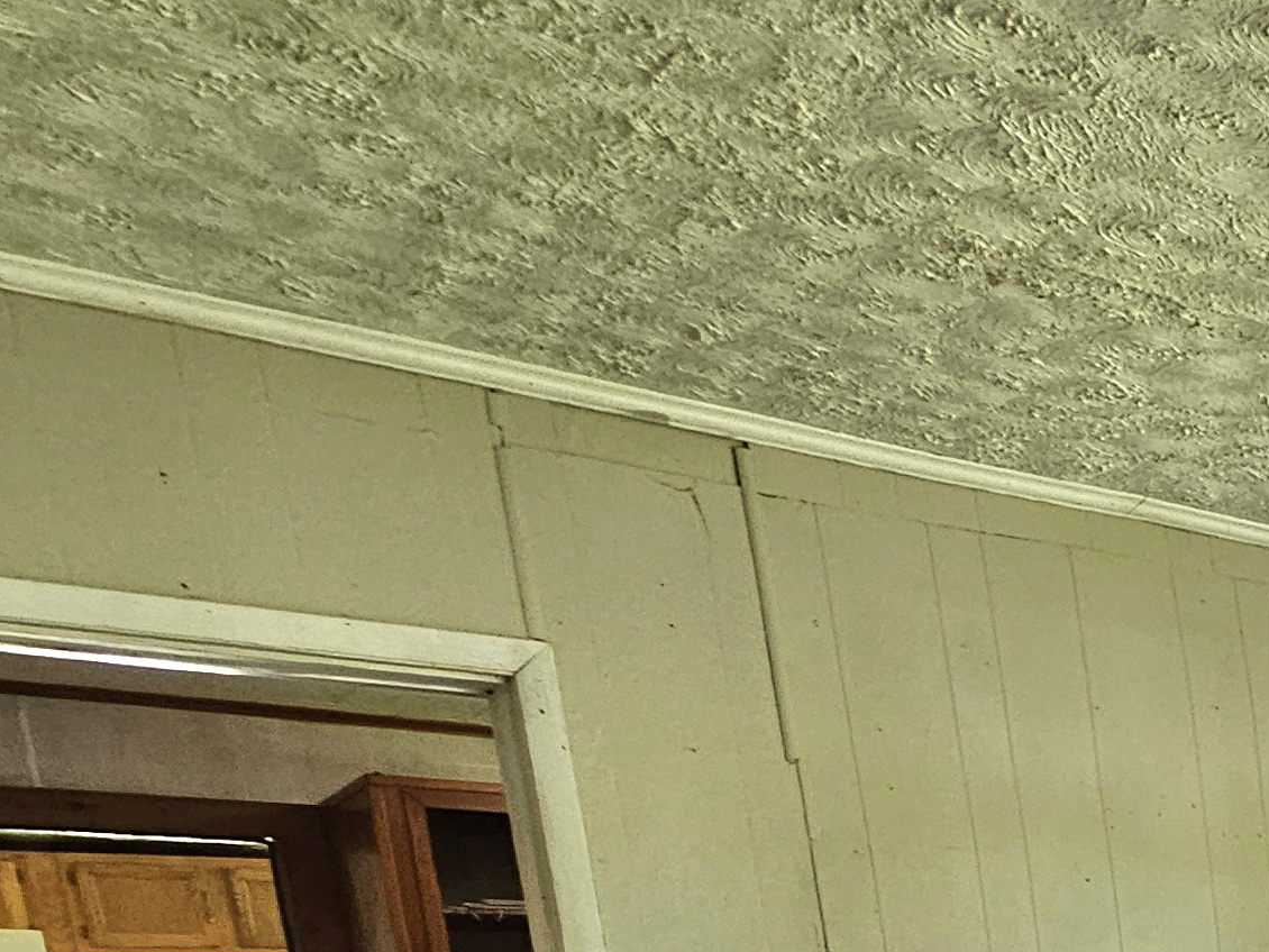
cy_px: 1406
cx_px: 2011
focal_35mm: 46
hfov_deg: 26.3
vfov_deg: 24.8
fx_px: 1687
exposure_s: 1/60.2
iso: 125
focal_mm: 2.2
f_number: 2.2
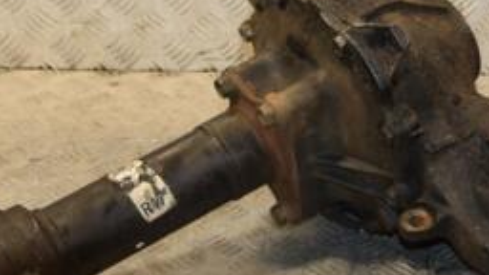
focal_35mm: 103
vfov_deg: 11.7
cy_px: 46
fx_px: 1336
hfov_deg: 20.7
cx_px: 309
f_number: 5
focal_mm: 28
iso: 800
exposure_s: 1/200
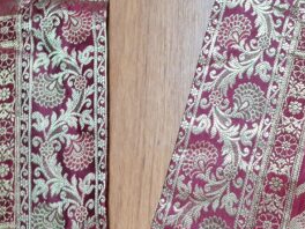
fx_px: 608
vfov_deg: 21.1
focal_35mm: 69
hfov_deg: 26.6
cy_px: 173
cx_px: 306
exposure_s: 1/40
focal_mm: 5.4
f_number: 1.8
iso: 250
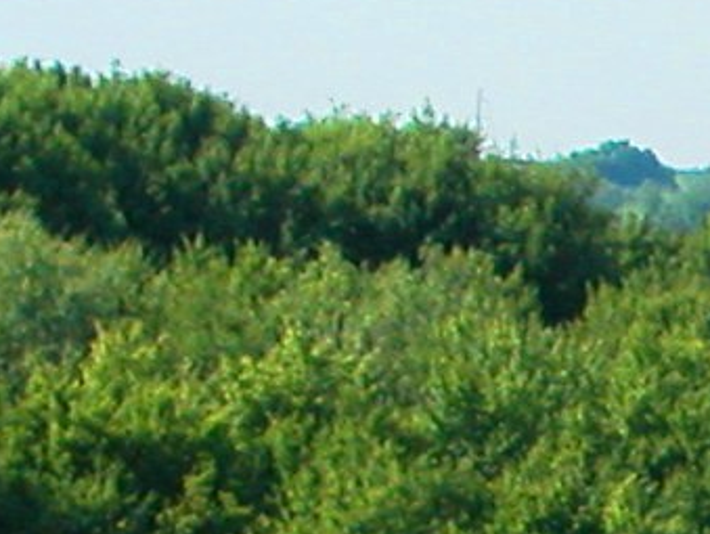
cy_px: 1041
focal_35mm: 558
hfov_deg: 3.4
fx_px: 11457
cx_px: 2538
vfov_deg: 2.7
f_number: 7
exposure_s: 1/218
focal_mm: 18.8
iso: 100
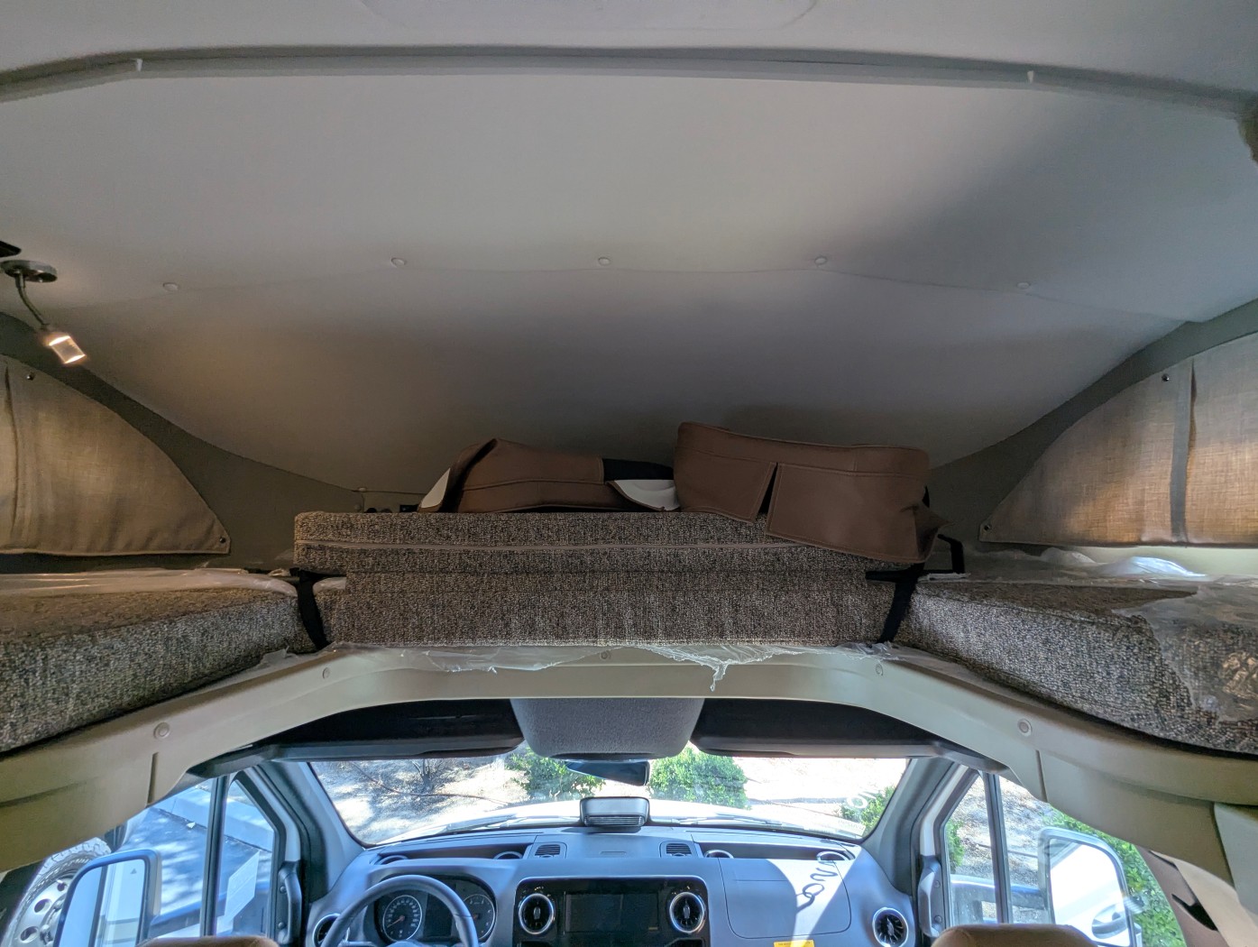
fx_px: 582
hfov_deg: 94.4
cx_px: 629
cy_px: 474
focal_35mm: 16
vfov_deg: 78.2
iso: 56
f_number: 2.2
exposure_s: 1/123
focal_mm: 2.35
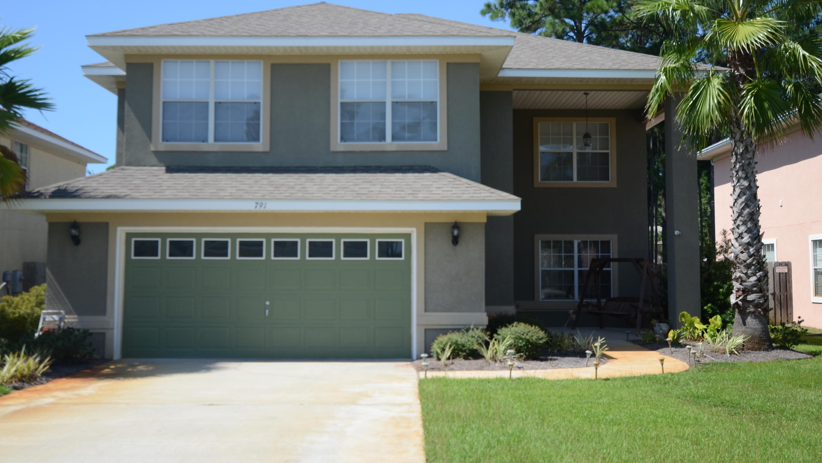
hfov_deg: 56.6
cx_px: 433
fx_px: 763
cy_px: 211
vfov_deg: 33.7
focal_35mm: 35
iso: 200
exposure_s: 1/1600
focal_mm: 18
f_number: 3.5
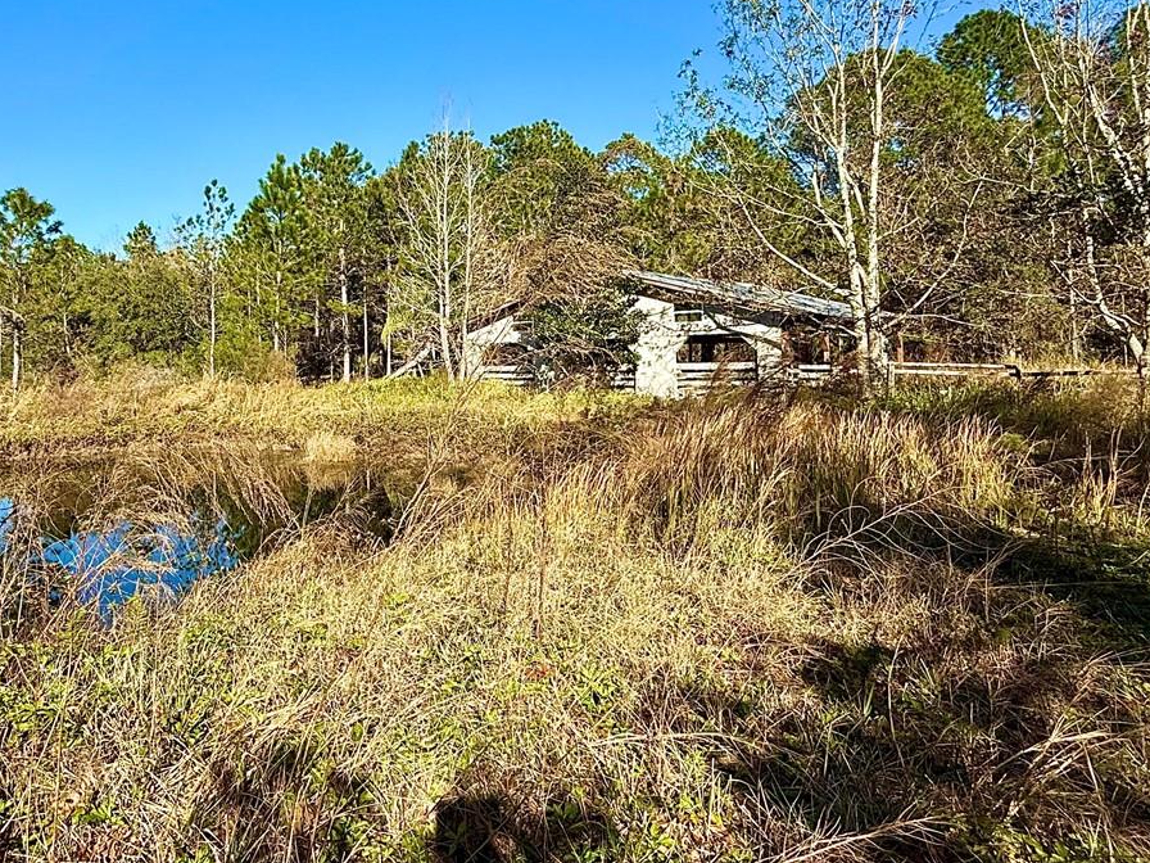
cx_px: 403
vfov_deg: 54.2
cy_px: 321
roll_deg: +0.8
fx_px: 831
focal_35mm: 25
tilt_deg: +4.2
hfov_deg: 67.9
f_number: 2.2
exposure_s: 1/1745
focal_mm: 2.22
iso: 50
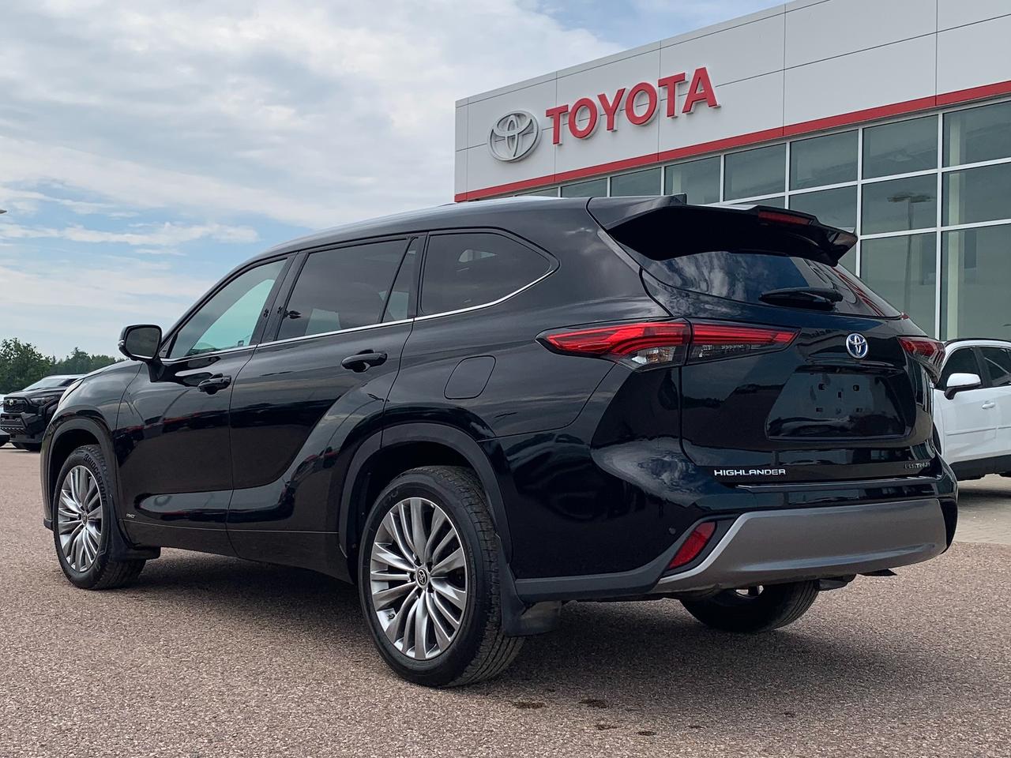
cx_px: 506
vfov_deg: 53.1
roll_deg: -0.2
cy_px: 379
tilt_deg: -2.0
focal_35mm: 26
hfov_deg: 67.3
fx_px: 759
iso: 25
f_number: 1.8
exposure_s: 1/2160
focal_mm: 4.25
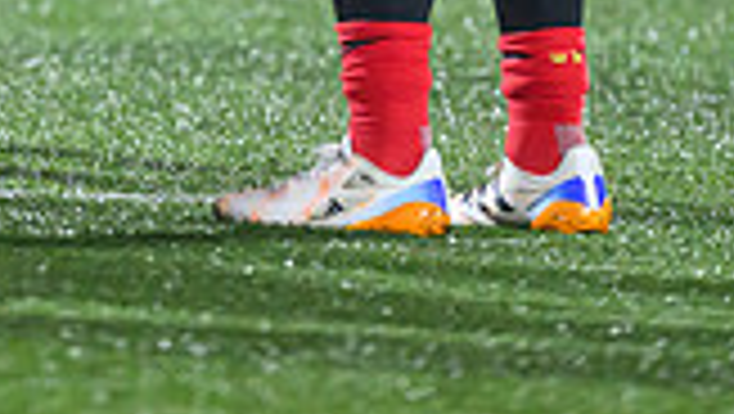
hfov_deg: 1.2
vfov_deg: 0.7
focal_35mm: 1809
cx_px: -158
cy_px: -615
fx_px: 35237
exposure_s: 1/1600
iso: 4000
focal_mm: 400
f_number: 3.2
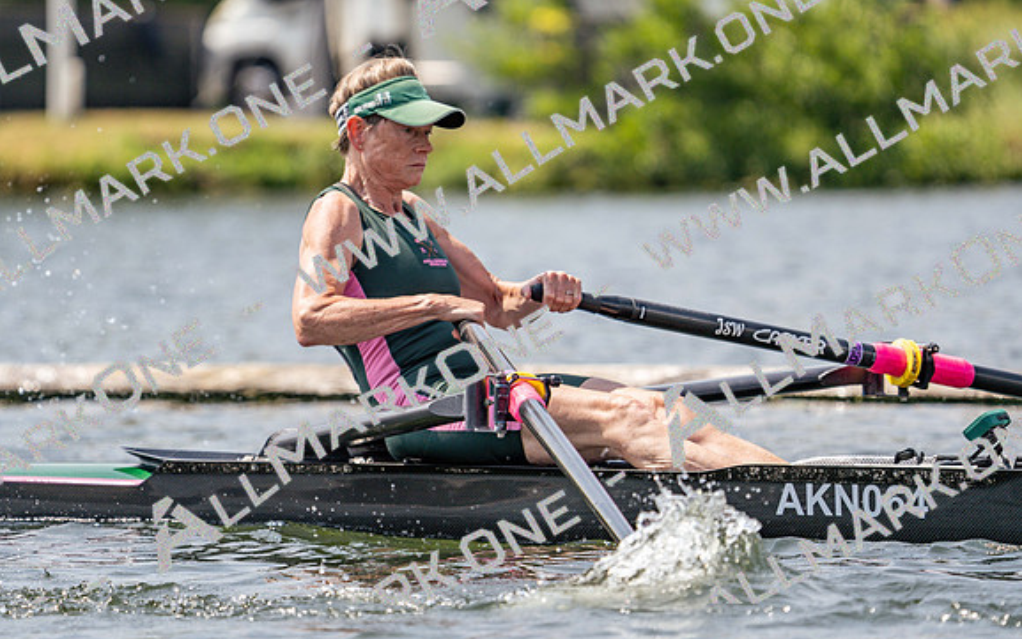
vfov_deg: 3.4
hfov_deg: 5.5
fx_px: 10726
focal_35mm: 385
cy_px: 300
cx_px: 512
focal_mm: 376
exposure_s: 1/1600
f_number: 6.3
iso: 250
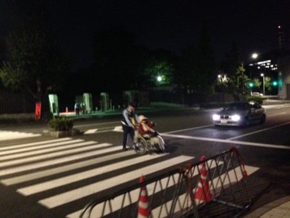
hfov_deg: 55.3
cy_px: 109
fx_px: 277
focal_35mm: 33
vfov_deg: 43.0
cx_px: 145
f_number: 2.4
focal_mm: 4.12
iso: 800
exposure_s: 1/15
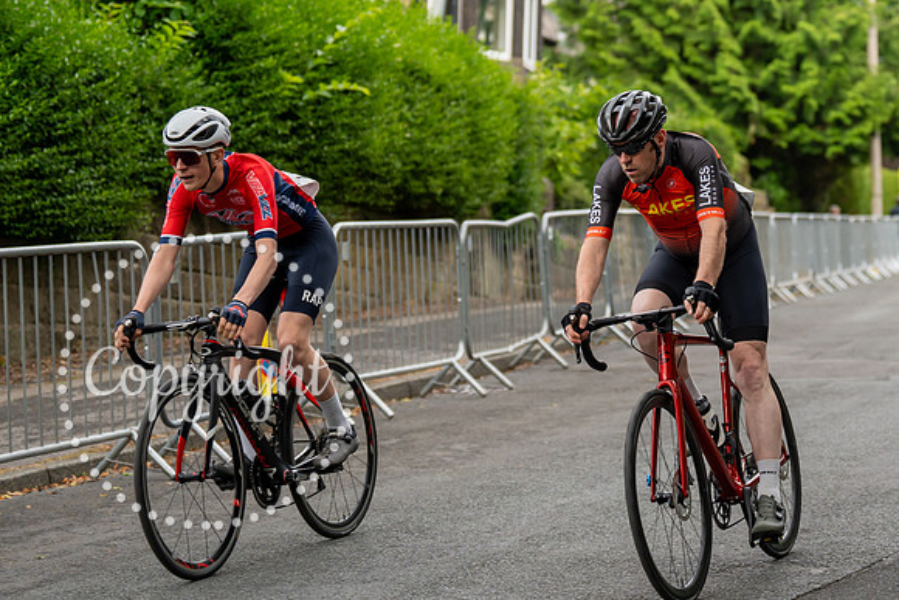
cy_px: 161
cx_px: 657
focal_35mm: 102
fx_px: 2556
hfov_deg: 19.8
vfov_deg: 13.3
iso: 400
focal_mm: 70
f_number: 2.8
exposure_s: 1/800
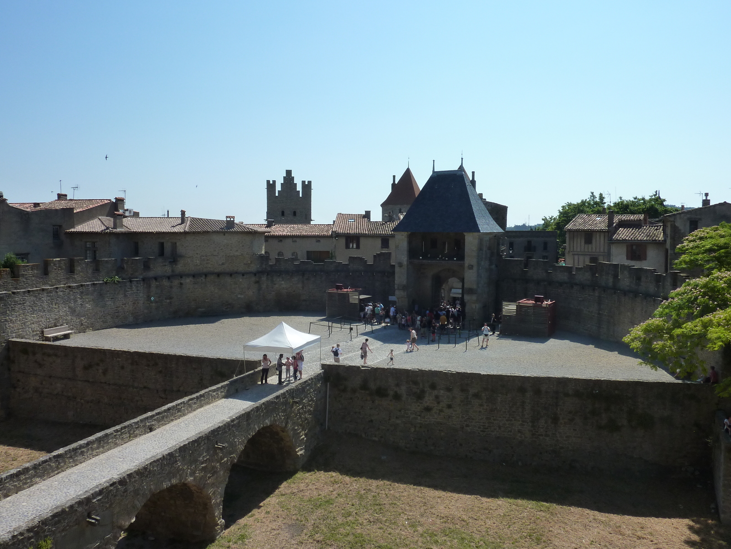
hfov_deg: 69.4
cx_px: 366
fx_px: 528
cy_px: 274
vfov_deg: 54.9
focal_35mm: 25
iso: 125
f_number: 5.6
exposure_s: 1/500
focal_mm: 4.1
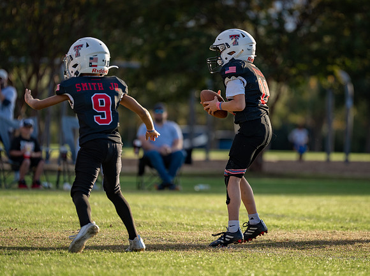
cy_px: 138
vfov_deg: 5.3
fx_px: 2969
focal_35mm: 278
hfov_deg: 7.1
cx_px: 237
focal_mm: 200
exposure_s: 1/1000
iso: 100
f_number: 2.8
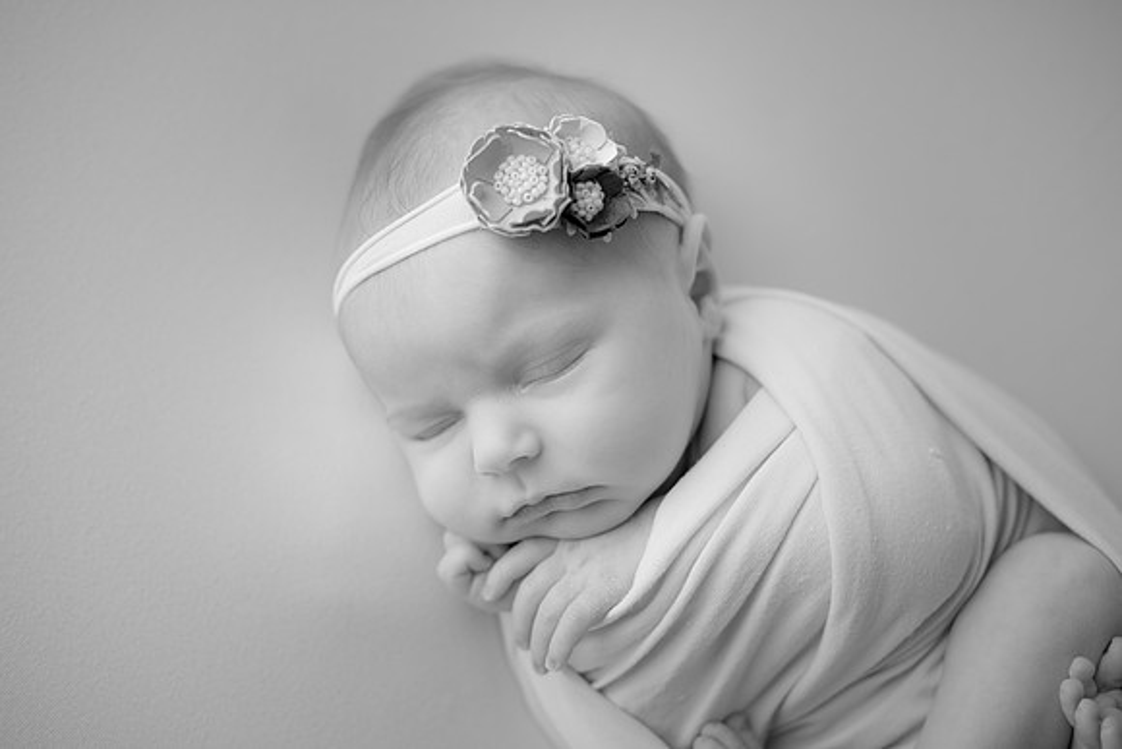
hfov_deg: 39.6
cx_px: 561
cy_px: 374
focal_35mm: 50
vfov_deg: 27.0
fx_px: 1559
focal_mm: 50
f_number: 2.8
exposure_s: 1/160
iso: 160
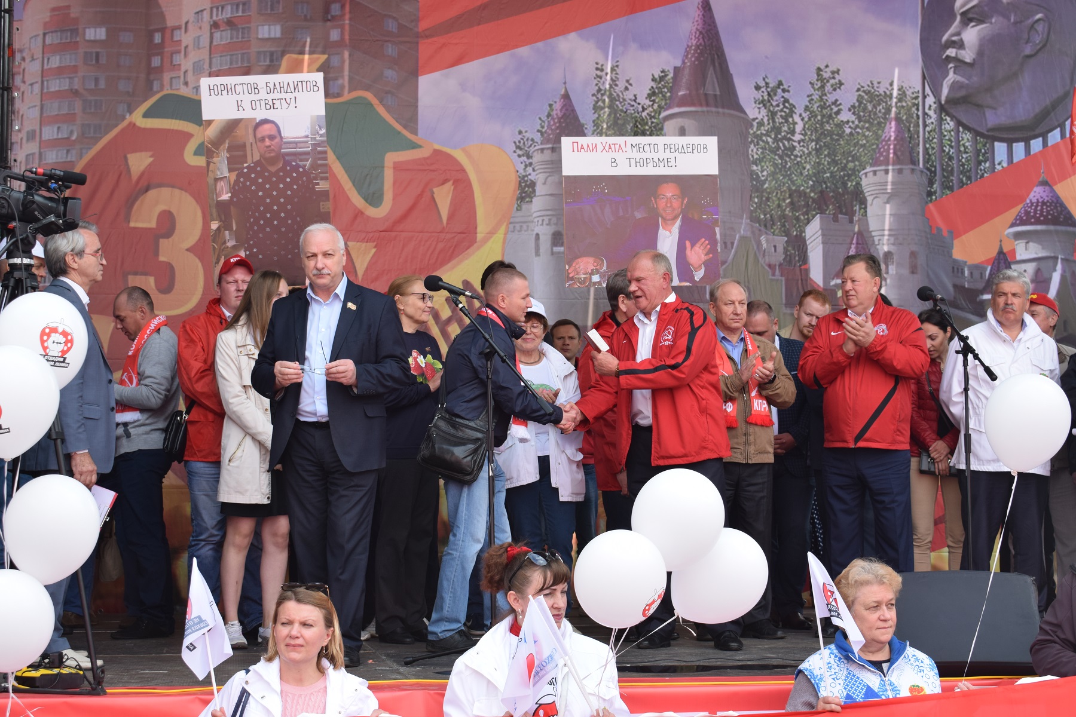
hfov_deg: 33.4
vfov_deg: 22.6
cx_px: 538
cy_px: 358
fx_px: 1793
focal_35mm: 60
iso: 320
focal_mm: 40
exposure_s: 1/250
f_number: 8
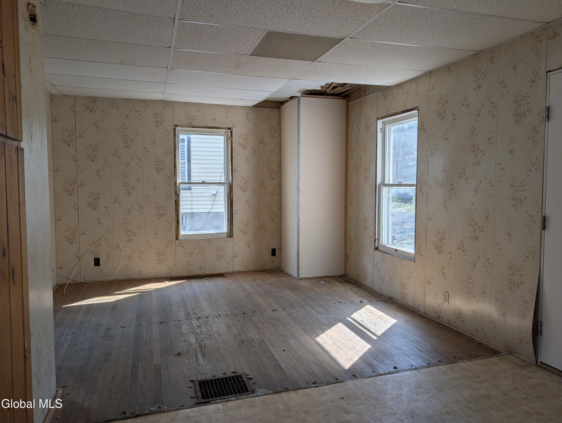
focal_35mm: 24
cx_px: 281
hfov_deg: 71.5
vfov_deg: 56.9
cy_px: 212
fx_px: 390
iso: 21
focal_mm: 6.9
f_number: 1.68
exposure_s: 1/1603
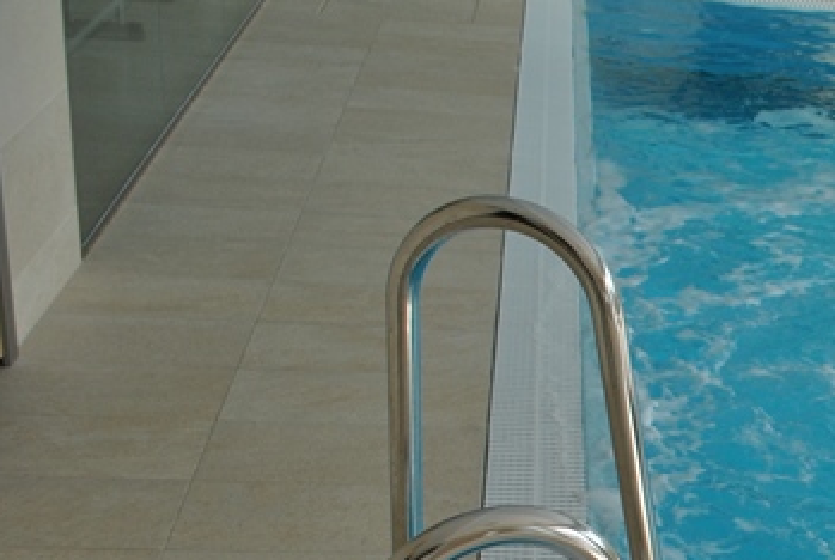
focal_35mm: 77
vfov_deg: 17.3
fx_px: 1789
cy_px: 584
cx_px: 1069
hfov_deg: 23.4
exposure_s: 1/125
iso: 200
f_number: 5.6
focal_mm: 20
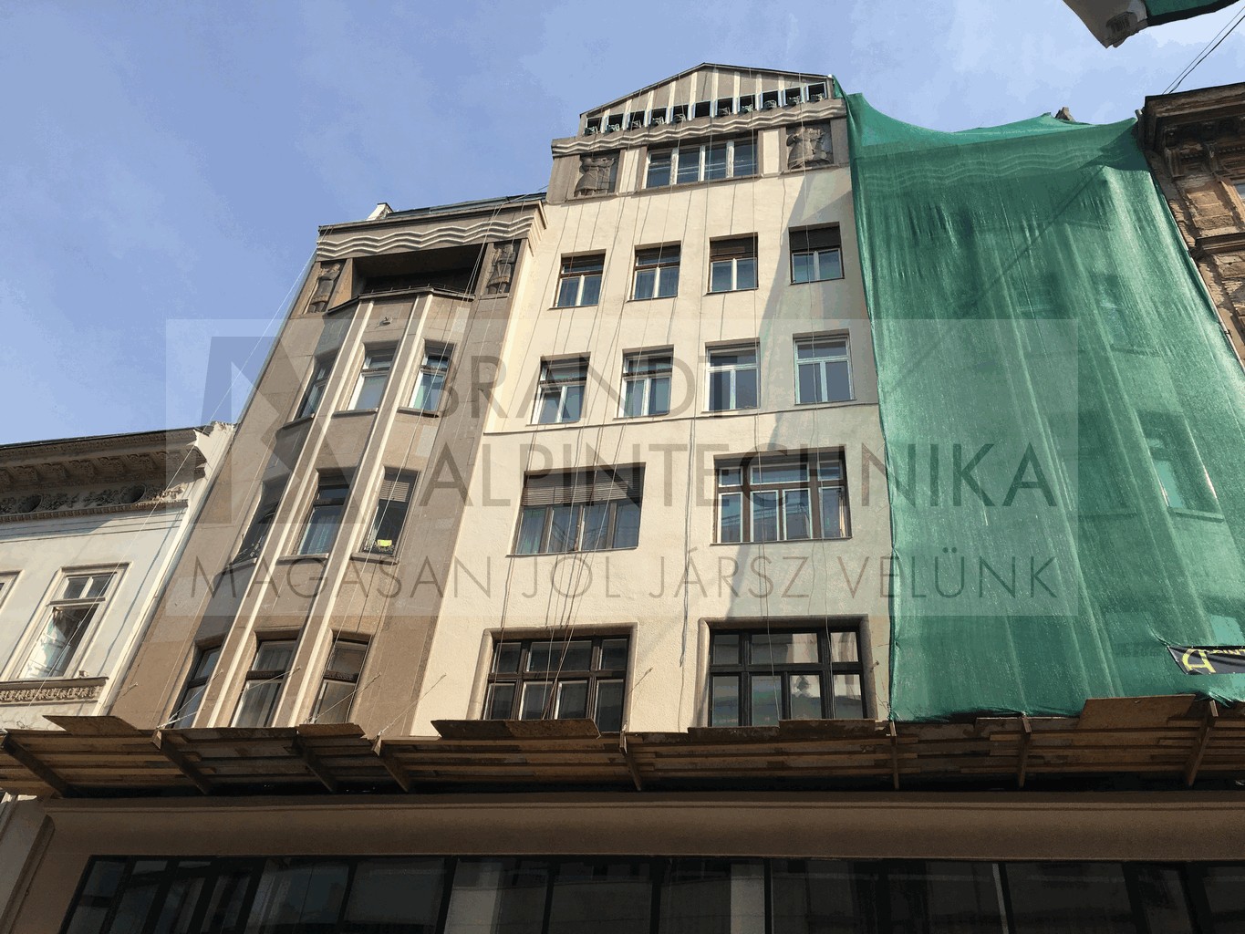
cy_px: 467
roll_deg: -6.0
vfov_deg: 48.2
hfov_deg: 61.7
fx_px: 1043
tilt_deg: +42.2
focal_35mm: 29
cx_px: 622
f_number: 2.2
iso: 25
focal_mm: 4.15
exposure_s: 1/1350
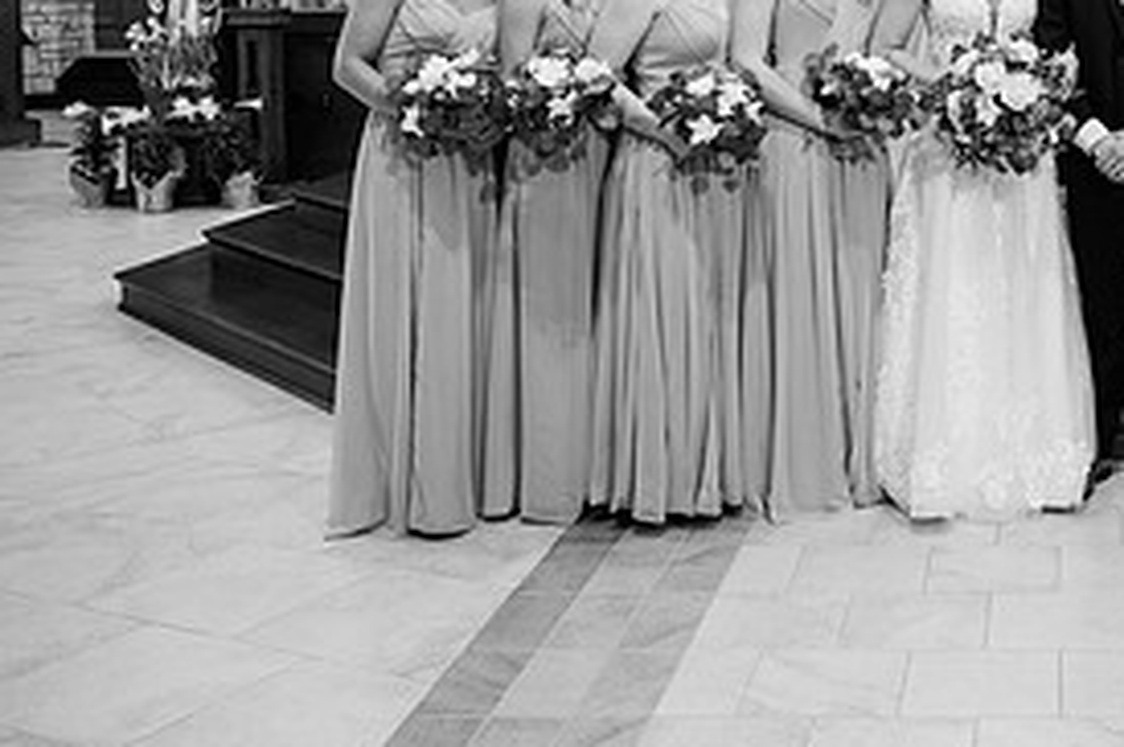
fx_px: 1715
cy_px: 25
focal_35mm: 55
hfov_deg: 34.2
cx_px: 1021
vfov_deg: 23.7
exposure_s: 1/200
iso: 1000
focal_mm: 26
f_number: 3.2
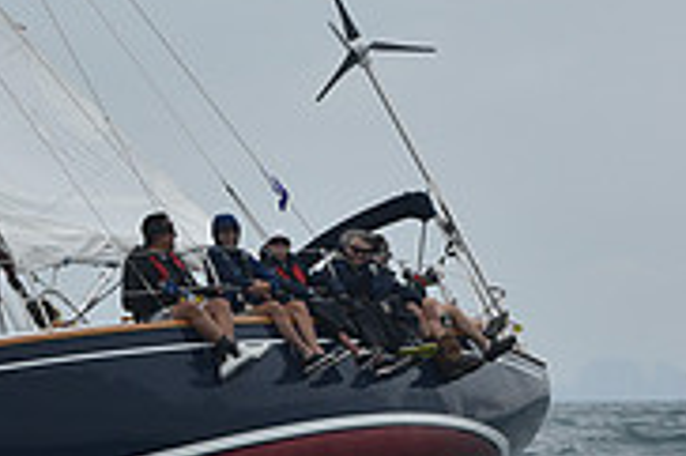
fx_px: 5464
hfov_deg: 7.2
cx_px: 90
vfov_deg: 4.8
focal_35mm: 287
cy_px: 220
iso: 250
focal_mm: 90
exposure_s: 1/800
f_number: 9
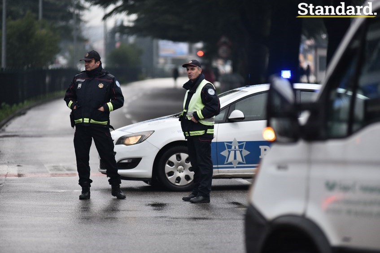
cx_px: 190
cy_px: 126
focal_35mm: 200
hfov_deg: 10.3
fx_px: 2110
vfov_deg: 6.9
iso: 640
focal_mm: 200
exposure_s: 1/800
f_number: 2.8
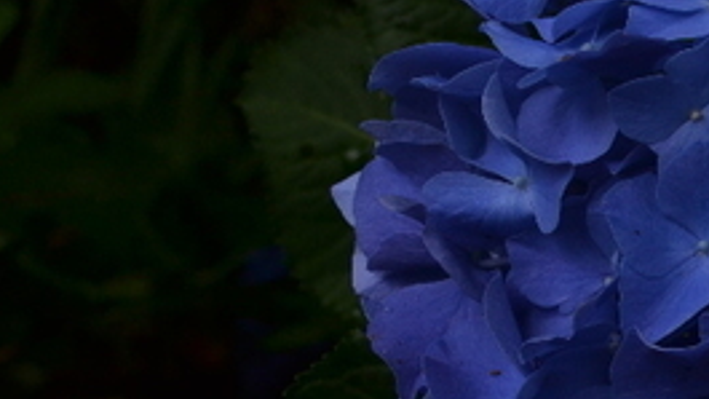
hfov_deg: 15.2
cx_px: 789
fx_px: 2586
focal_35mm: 138
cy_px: 296
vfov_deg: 8.8
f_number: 6.3
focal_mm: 29
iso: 100
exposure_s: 1/80
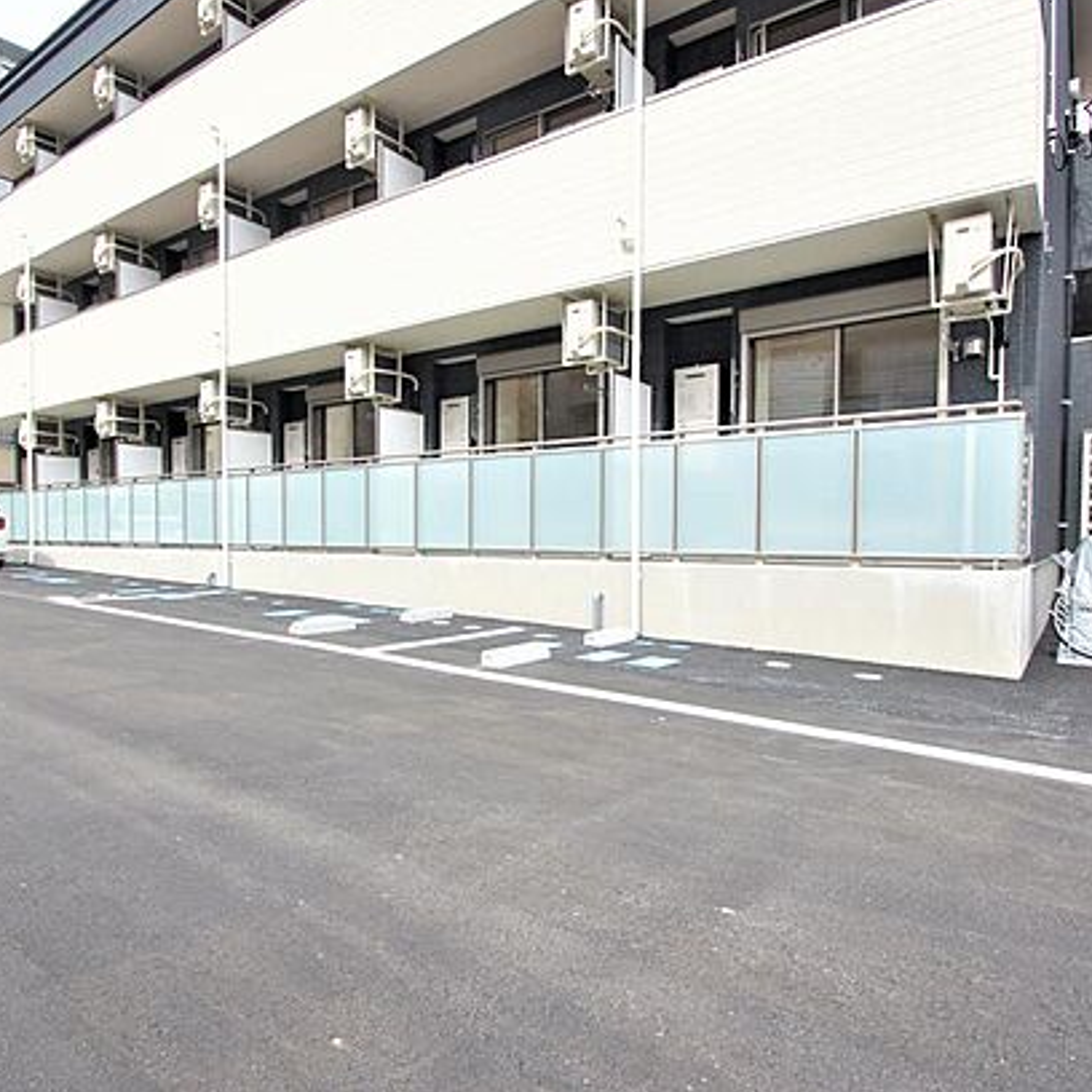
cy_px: 535
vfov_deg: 74.8
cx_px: 541
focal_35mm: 20
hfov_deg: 74.8
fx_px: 714
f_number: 7.1
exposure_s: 1/125
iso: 100
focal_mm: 10
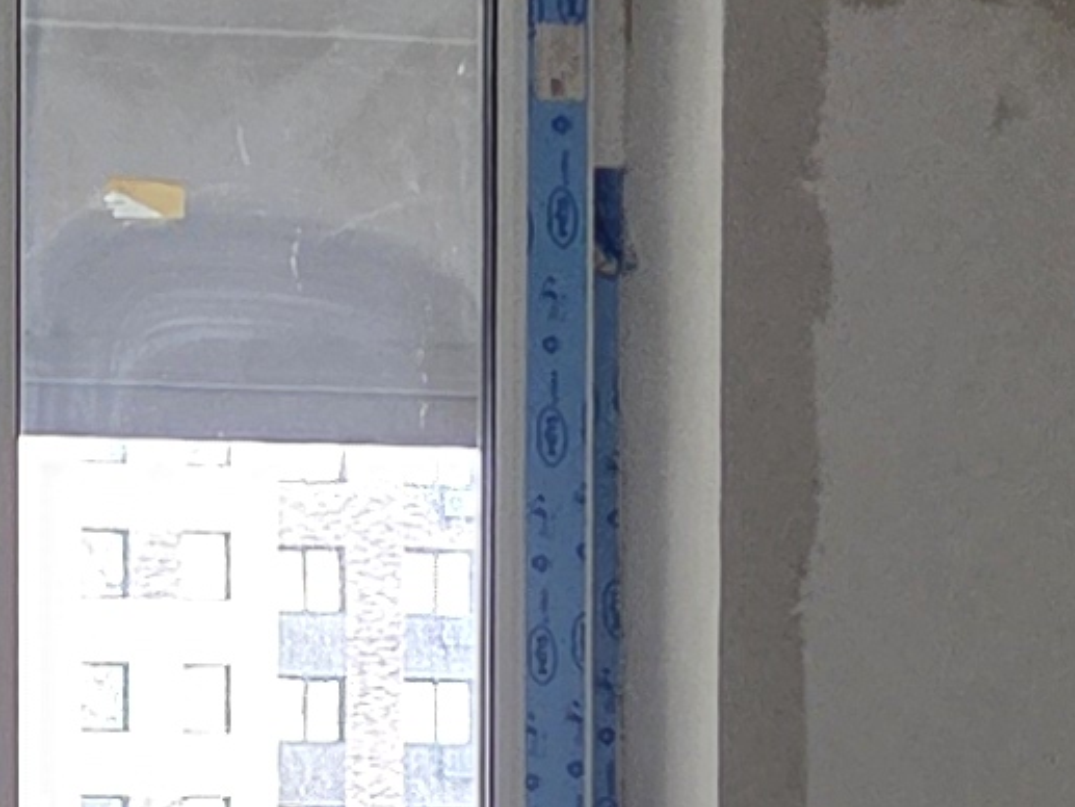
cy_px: 1208
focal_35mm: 178
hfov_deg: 11.0
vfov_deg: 8.2
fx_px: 5529
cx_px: -98
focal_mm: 5.4
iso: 400
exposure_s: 1/100
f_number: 1.8
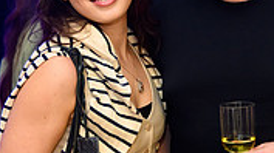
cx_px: 194
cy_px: 59
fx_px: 798
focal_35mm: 110
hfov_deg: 19.4
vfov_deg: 11.0
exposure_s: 1/200
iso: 1600
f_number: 3.2
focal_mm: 32
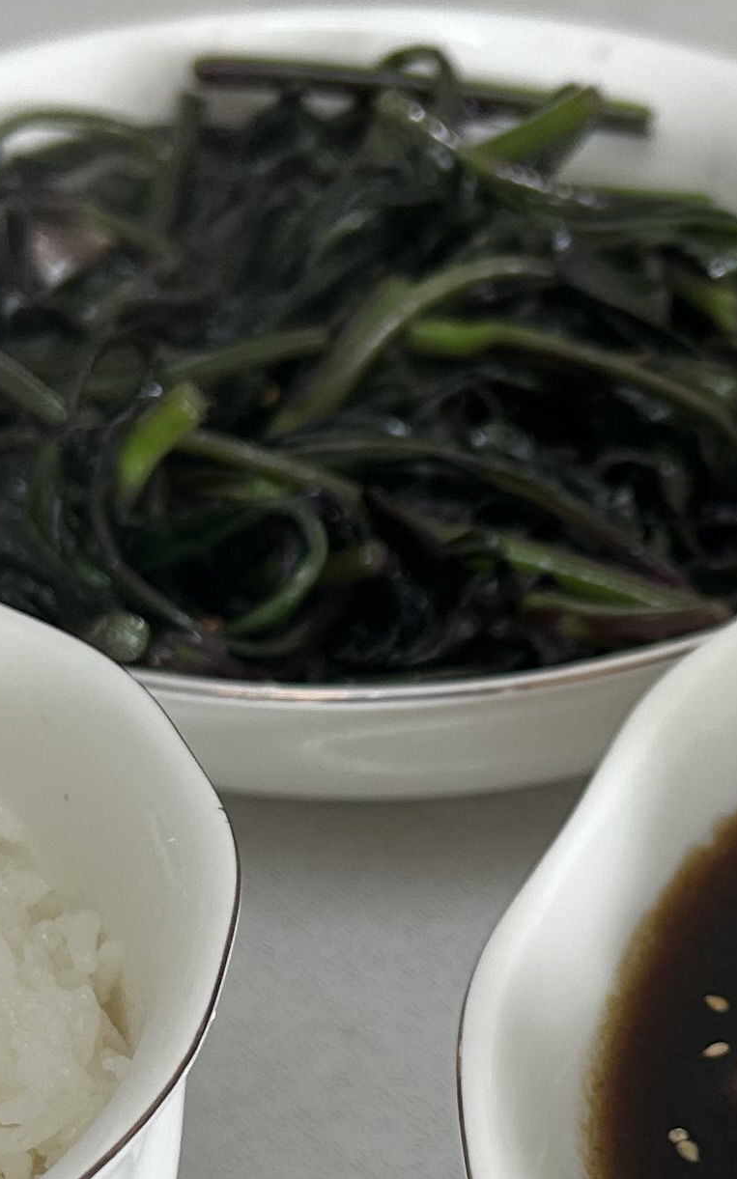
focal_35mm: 91
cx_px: 713
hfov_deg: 14.2
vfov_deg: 22.2
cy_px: 1095
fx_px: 2925
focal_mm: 5.7
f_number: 1.5
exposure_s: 1/121
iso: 80
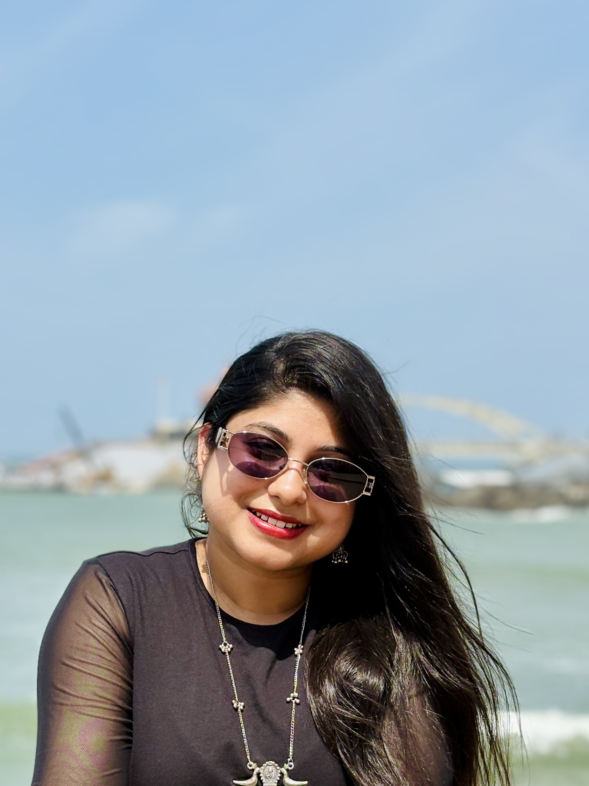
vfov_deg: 24.5
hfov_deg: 18.7
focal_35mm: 79
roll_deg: -1.2
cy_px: 578
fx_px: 1793
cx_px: 271
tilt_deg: -3.7
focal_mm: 5.96
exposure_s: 1/5348
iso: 40
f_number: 1.6
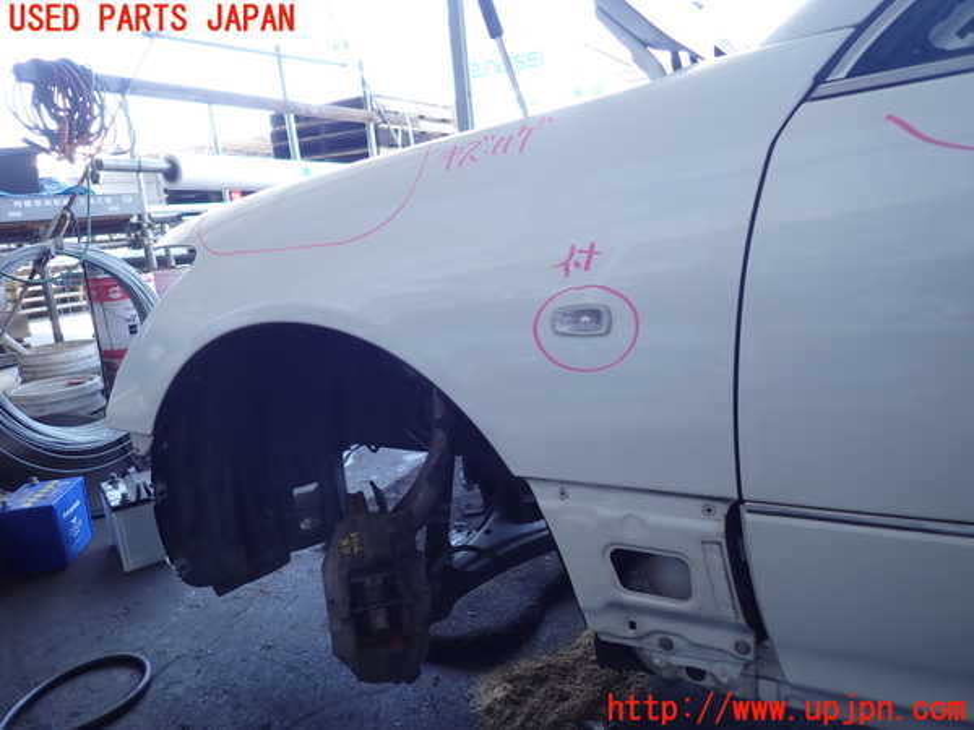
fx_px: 703
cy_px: 365
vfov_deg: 54.9
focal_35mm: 25
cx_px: 487
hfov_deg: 69.4
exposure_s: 1/125
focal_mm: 4.5
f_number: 2
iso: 100
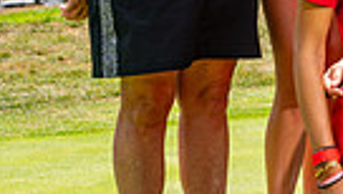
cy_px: -39
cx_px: 721
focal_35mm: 308
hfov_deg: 6.7
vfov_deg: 4.0
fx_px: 2806
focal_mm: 69
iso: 100
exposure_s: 1/60
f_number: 11
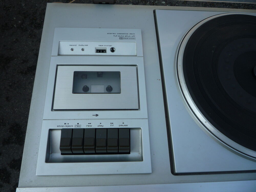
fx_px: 222
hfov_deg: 60.0
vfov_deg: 46.8
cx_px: 128
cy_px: 96
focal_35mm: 30
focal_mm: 5.2
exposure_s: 1/320
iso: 100
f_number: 4
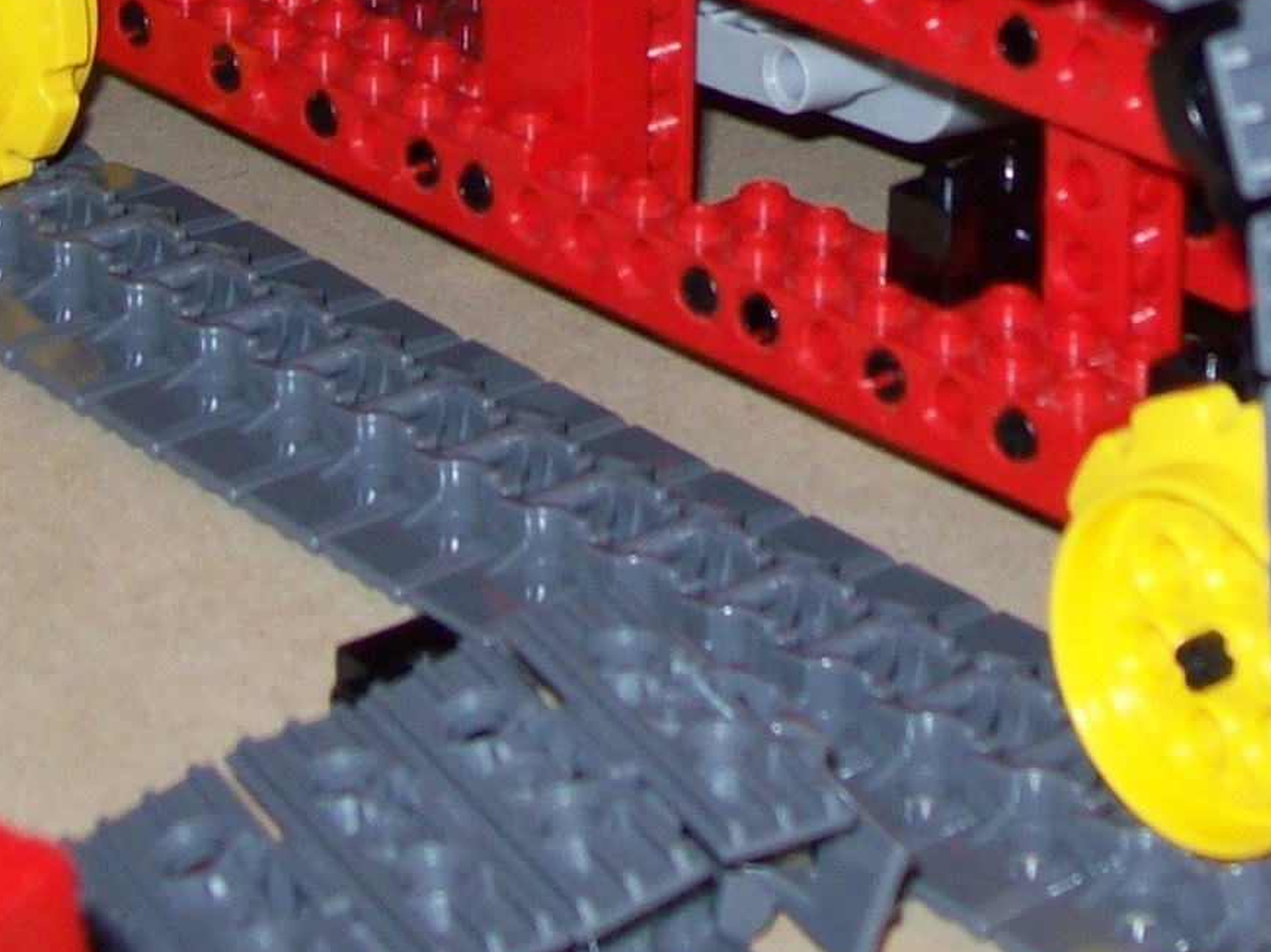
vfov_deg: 12.0
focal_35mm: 118
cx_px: 880
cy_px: -421
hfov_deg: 16.6
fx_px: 4331
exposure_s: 1/64
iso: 80
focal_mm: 6
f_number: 2.7
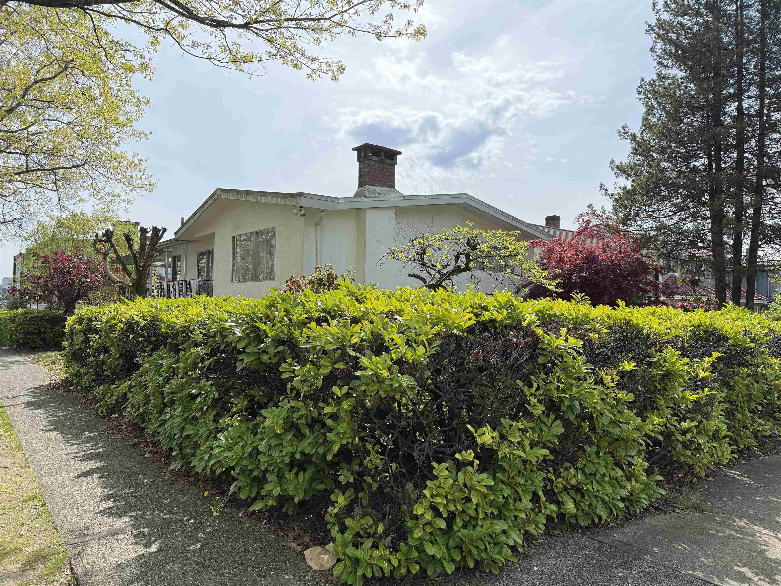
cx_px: 390
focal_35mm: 24
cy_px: 293
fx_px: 541
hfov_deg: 71.6
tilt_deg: +2.1
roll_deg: -1.4
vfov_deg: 56.8
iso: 100
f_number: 1.78
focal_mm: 6.76
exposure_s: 1/2370
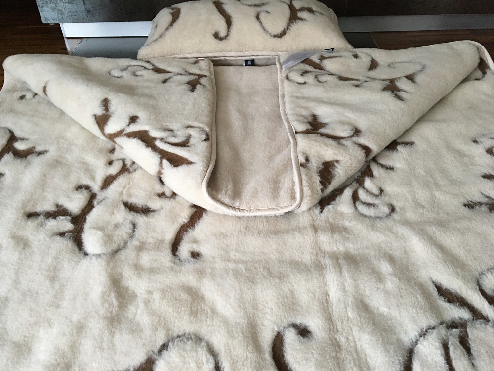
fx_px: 414
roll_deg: +2.0
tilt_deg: -40.3
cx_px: 247
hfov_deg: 61.7
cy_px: 186
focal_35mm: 29
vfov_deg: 48.2
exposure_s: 1/33
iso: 160
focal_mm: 4.15
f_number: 2.2
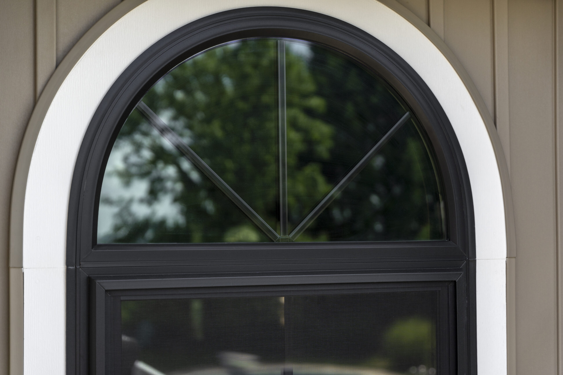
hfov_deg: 34.5
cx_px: 282
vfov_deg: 23.4
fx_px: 905
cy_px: 188
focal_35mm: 58
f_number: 2.8
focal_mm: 57.9
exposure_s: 1/1600
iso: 100
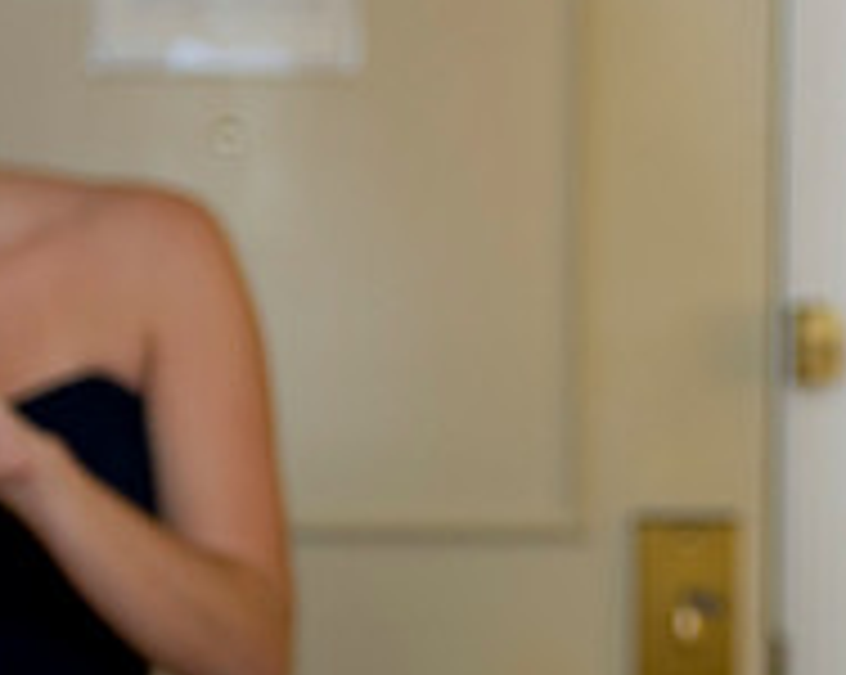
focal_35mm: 174
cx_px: 670
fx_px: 4352
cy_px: 248
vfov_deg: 8.9
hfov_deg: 11.1
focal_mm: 60
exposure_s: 1/125
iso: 640
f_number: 2.8
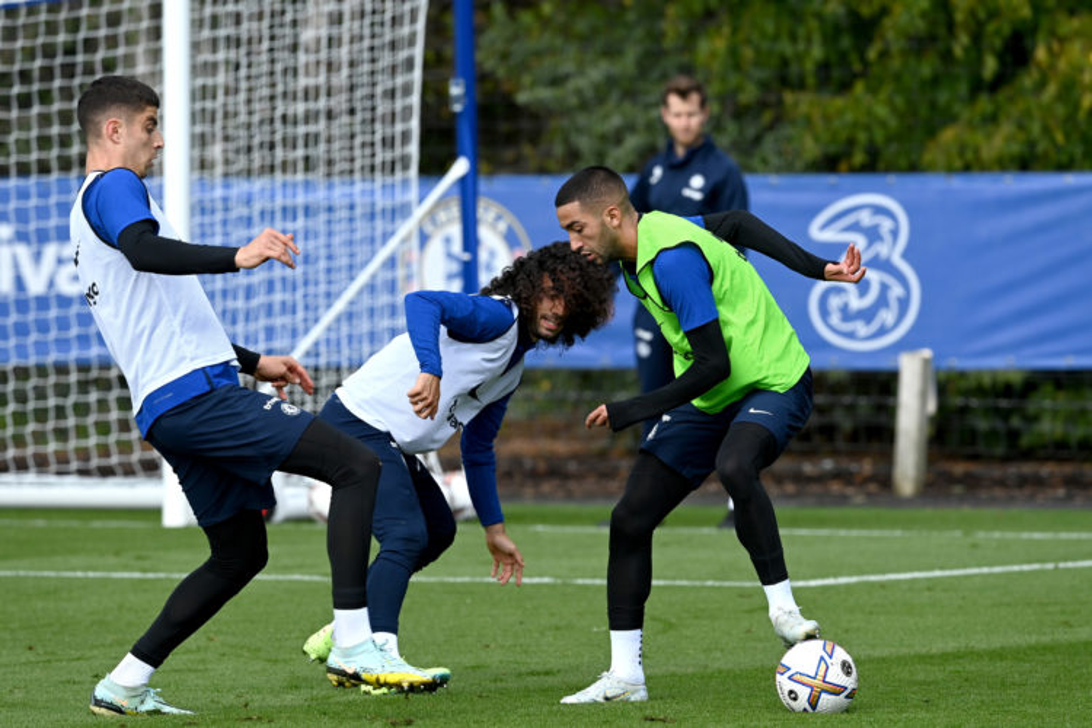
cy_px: 364
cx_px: 546
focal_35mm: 400
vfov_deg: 3.4
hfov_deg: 5.2
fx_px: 12132
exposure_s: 1/1600
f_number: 6.3
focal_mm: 400
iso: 800
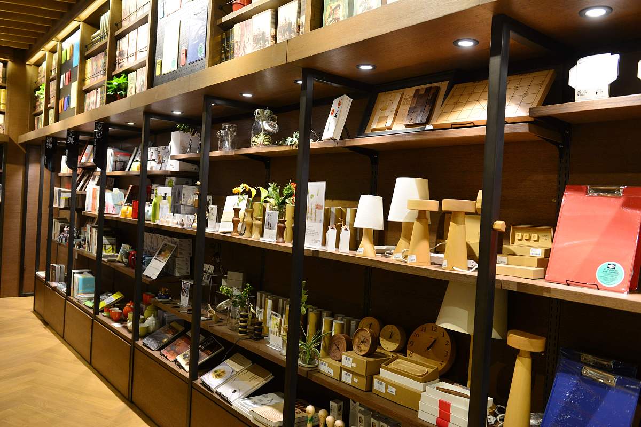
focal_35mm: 29
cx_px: 320
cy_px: 214
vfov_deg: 45.0
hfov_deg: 63.7
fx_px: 516
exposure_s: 1/80
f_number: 4.5
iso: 800
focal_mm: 29
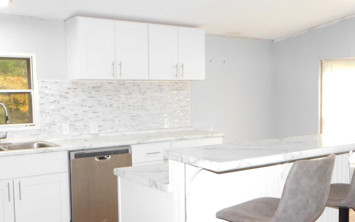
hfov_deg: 47.0
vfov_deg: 30.5
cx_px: 207
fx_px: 406
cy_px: 125
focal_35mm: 42
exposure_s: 1/30
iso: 280
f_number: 3.1
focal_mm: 4.5
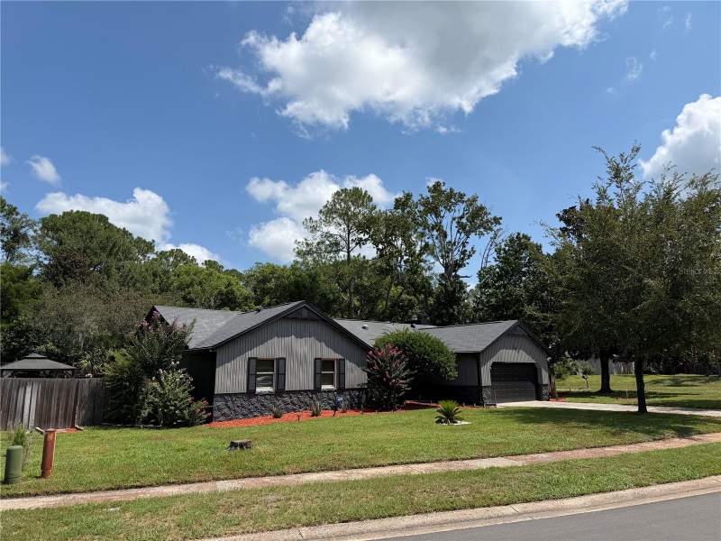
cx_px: 360
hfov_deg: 71.6
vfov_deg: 56.8
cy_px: 270
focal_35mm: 24
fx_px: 500
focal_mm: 6.76
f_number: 1.78
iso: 80
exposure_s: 1/5319
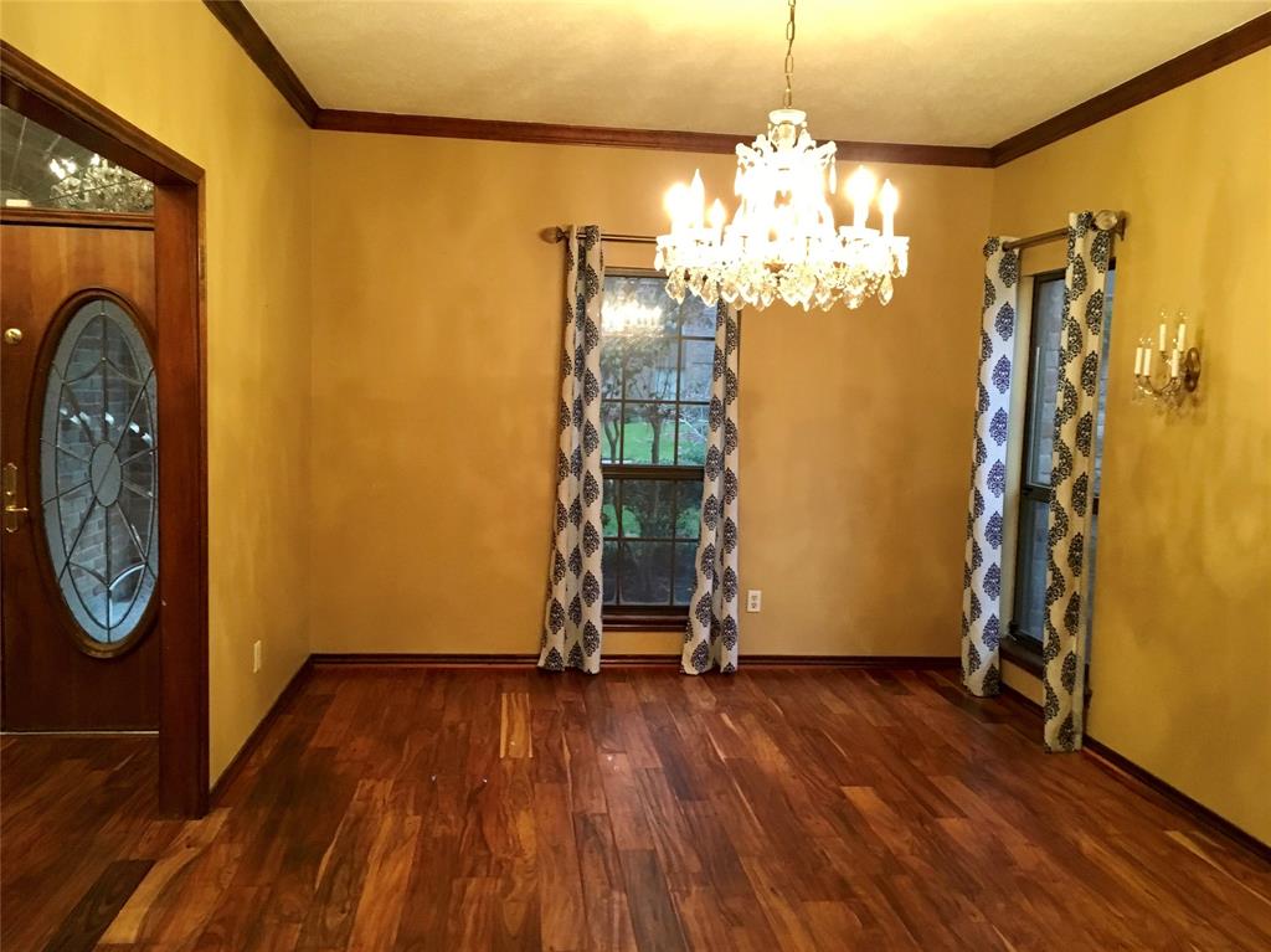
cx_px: 636
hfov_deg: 61.7
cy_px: 476
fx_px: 1064
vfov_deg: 48.2
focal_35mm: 29
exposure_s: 1/30
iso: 200
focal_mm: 4.15
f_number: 2.2
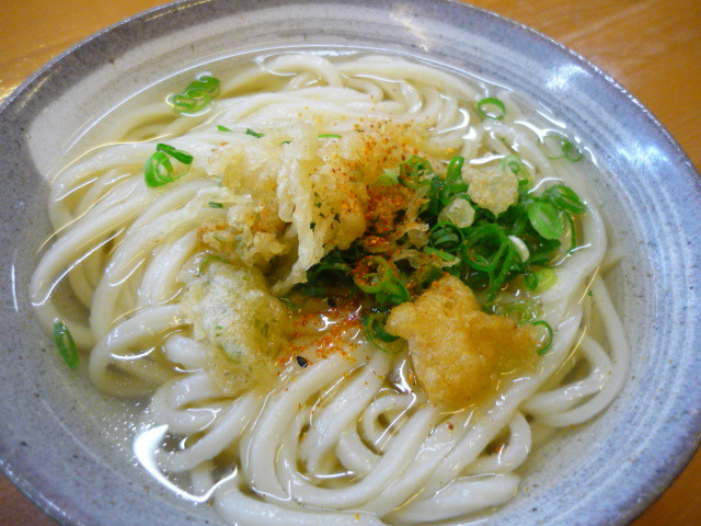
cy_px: 263
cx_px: 350
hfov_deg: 55.4
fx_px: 668
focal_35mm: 33
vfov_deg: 42.9
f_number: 2.8
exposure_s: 1/30
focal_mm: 5.5
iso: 400
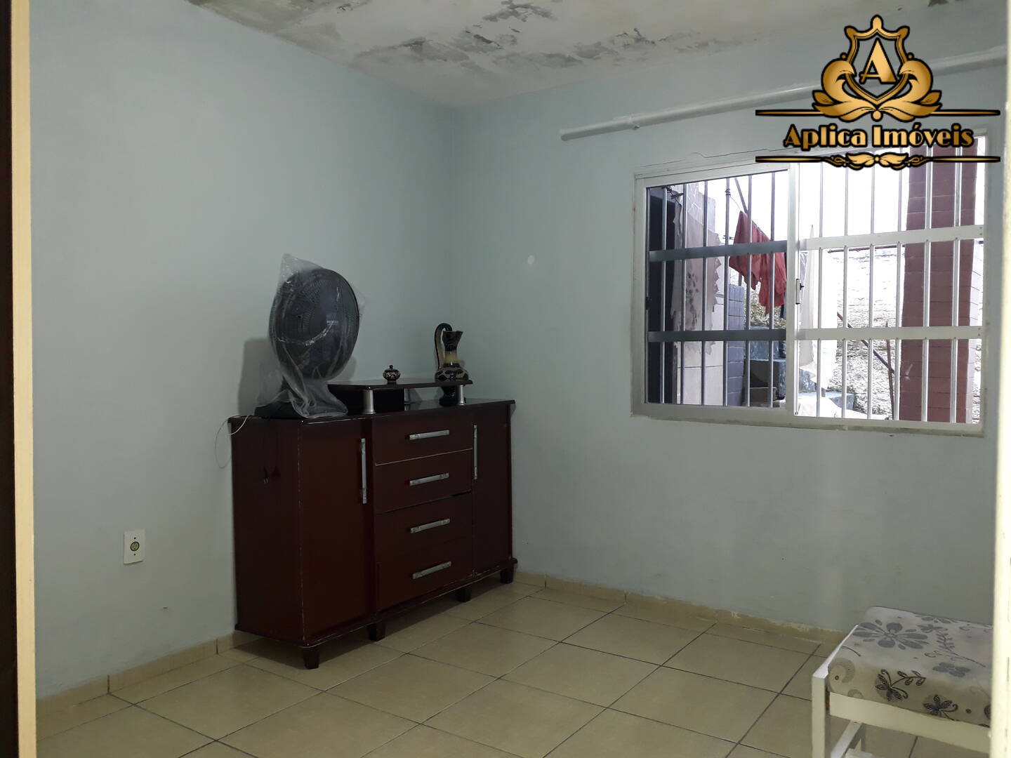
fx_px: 789
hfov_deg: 65.3
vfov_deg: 51.4
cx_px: 506
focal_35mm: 27
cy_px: 379
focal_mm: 3.6
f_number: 1.9
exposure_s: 1/30
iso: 160
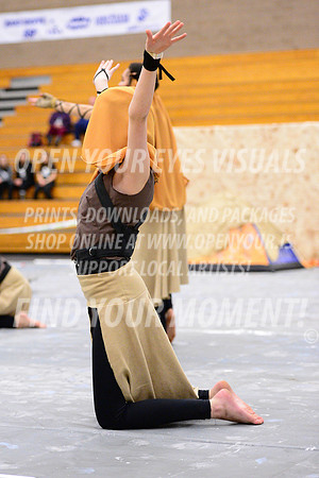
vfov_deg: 25.4
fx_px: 1063
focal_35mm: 80
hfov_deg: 17.1
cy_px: 239
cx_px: 160
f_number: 2.8
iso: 8000
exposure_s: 1/320
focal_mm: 80
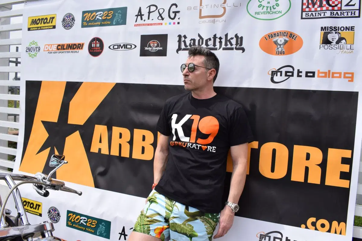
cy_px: 120
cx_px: 181
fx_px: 302
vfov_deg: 43.6
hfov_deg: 61.9
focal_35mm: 30
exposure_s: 1/400
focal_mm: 20
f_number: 10
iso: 200
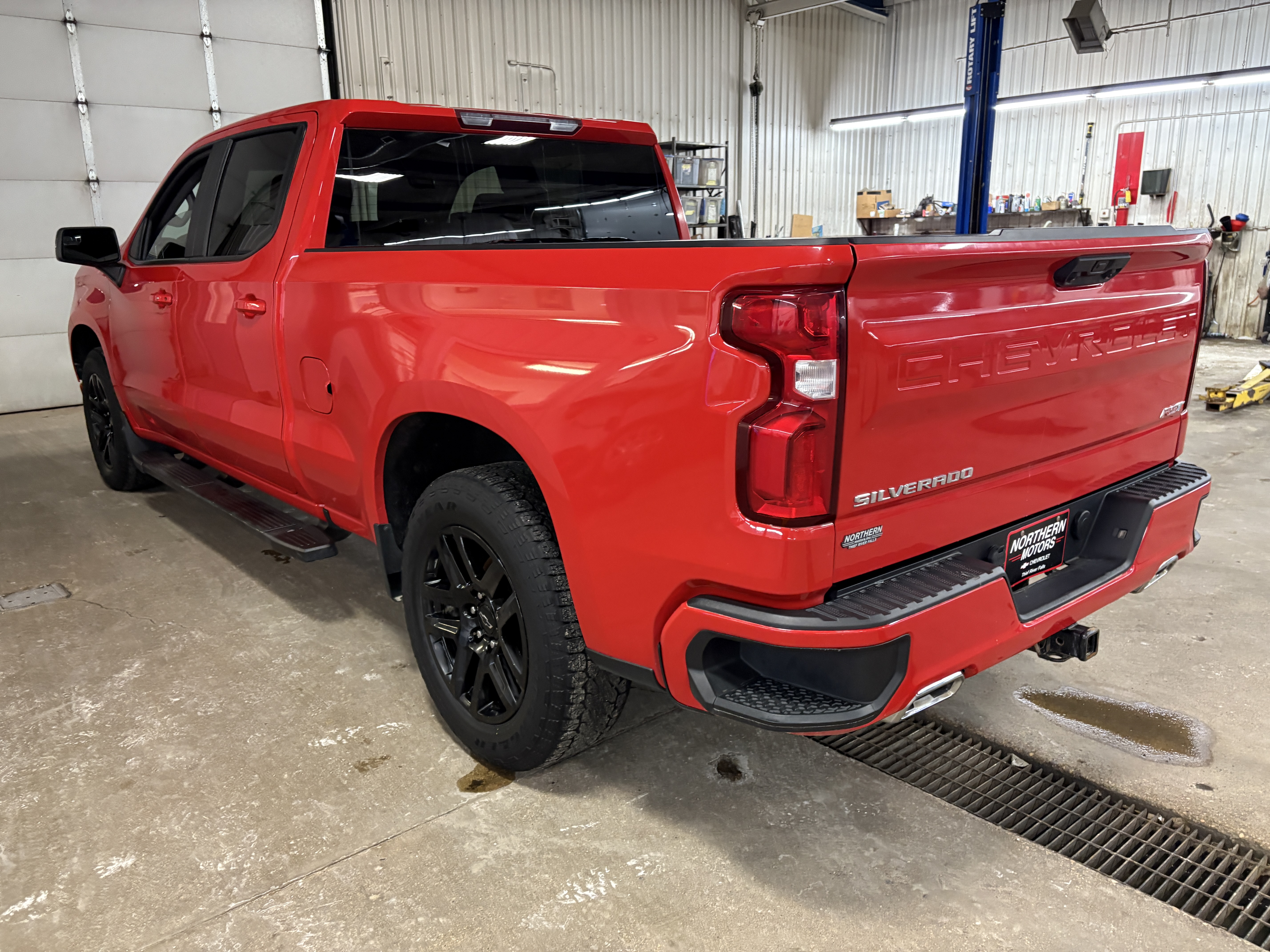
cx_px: 635
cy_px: 476
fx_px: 954
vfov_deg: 53.1
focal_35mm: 26
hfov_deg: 67.3
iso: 400
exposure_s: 1/60
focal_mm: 5.96
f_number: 1.6
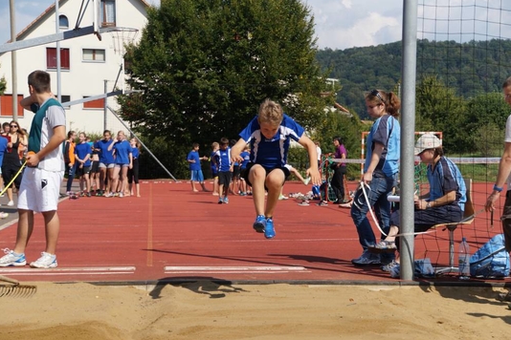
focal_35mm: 91
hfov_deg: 22.4
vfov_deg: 15.0
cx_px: 256
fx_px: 1292
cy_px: 170
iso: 250
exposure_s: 1/2000
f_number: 5.6
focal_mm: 60
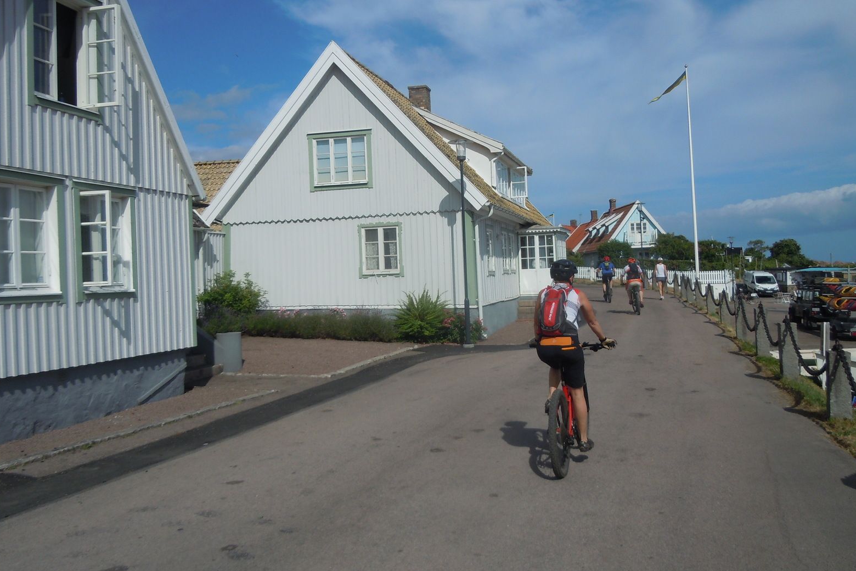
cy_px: 259
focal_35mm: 32
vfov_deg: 41.1
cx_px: 431
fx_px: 761
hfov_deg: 58.7
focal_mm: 5.4
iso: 100
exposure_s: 1/800
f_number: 7
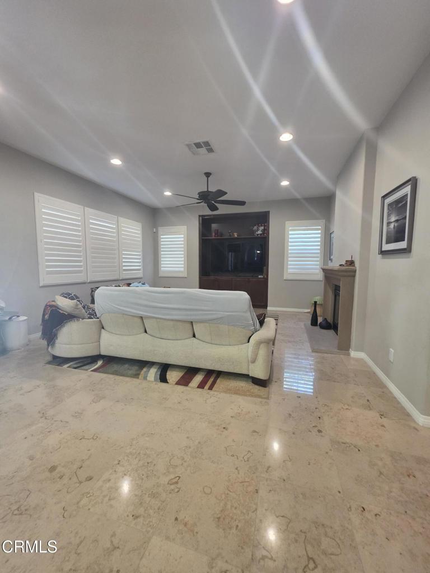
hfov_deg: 89.9
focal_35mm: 13
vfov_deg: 106.2
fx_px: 215
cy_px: 286
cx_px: 215
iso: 320
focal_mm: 2.2
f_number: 1.9
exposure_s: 1/60
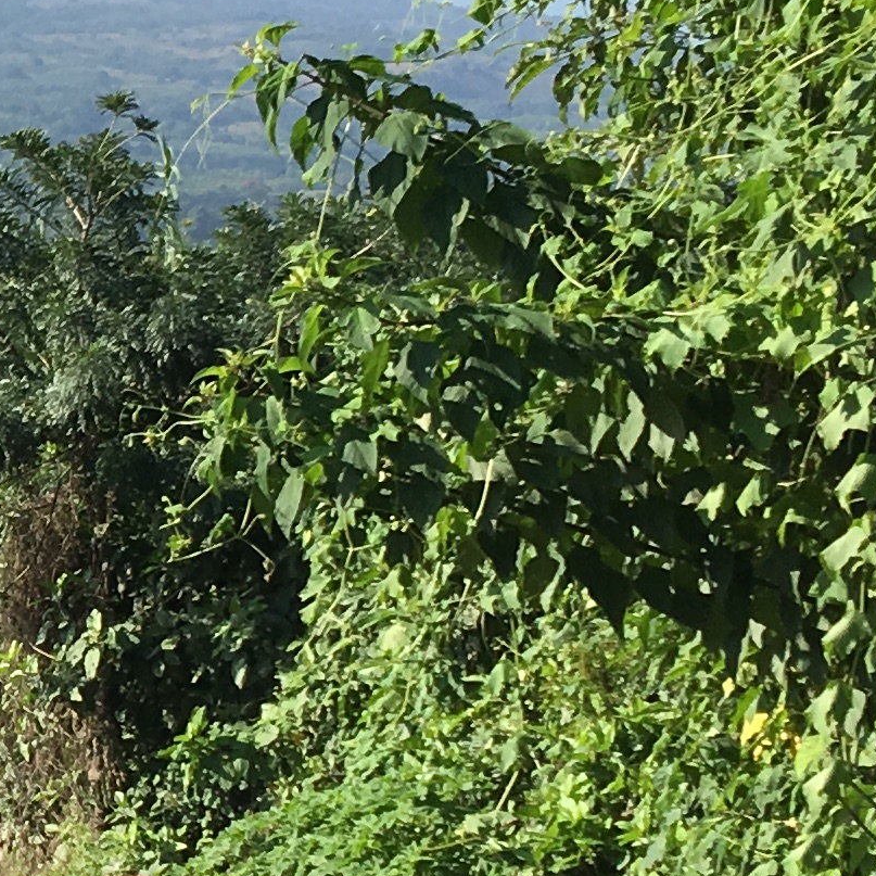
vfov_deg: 13.6
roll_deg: +0.5
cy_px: 620
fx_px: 3665
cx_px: -406
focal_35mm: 128
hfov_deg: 13.0
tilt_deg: -0.4
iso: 25
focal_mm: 4.15
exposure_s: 1/962
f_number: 2.2
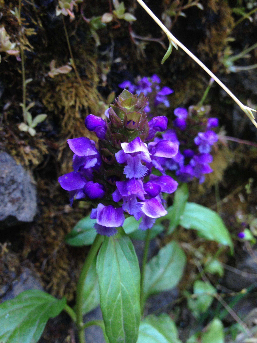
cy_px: 172
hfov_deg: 40.7
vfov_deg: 52.6
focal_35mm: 35
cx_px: 128
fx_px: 346
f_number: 2.4
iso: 64
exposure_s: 1/20
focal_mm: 4.28
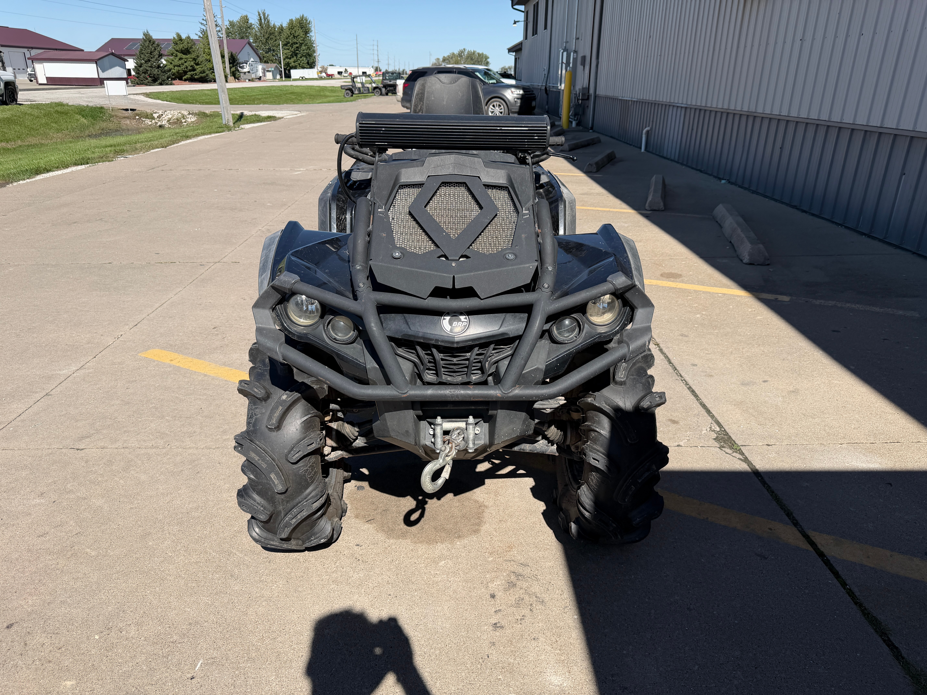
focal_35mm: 24
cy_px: 348
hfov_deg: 71.6
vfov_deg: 56.8
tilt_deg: -22.1
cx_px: 464
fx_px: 643
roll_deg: +0.2
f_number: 1.78
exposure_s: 1/4167
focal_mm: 6.76
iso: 80
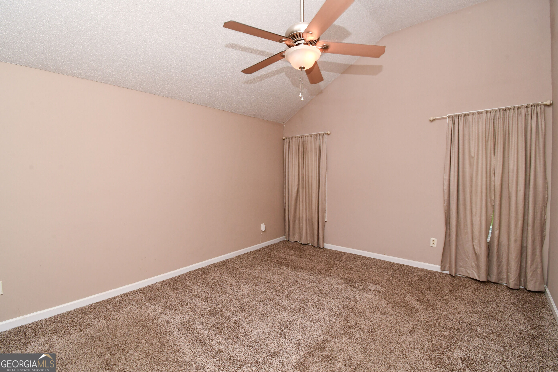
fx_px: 232
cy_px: 186
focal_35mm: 15
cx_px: 279
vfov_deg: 77.3
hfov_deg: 100.4
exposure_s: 1/30
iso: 800
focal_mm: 10
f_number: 14
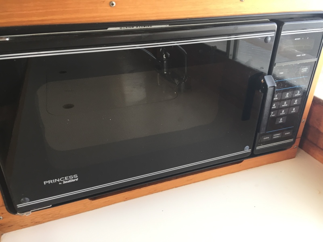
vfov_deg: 48.2
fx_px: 271
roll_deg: +0.4
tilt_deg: -28.1
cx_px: 162
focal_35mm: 29
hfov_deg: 61.7
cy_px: 121
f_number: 2.2
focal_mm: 4.15
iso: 32
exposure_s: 1/30
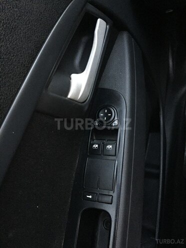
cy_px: 124
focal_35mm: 29
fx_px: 208
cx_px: 93
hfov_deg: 48.2
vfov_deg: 61.7
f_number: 2.2
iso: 500
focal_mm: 4.15
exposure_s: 1/17
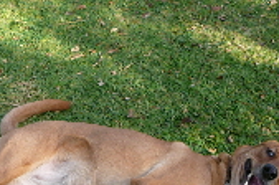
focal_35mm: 82
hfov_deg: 24.1
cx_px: 26
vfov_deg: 16.2
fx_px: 634
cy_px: 189
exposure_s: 1/320
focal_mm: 5.2
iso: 80
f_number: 2.8
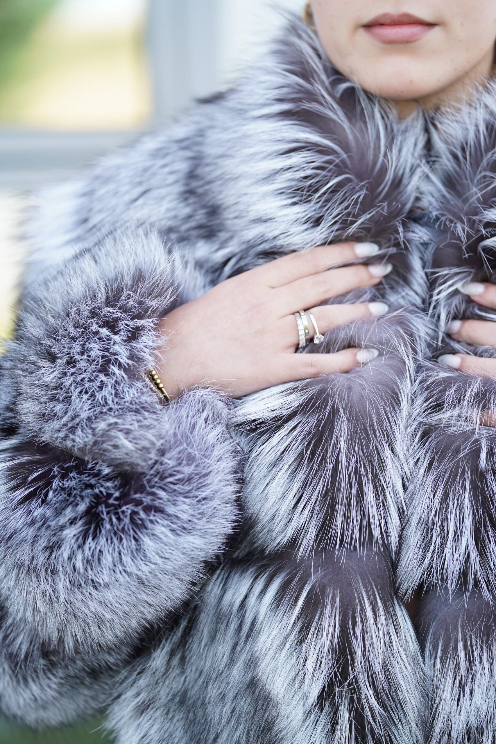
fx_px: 3017
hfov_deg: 9.4
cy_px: 372
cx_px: 248
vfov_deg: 14.1
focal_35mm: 146
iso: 200
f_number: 2.8
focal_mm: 146
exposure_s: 1/250
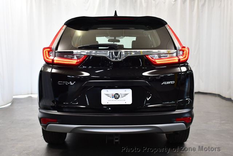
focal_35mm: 44
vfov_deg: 30.6
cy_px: 78
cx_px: 116
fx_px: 285
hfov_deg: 44.5
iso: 1100
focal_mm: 22
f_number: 3.8
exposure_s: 1/125
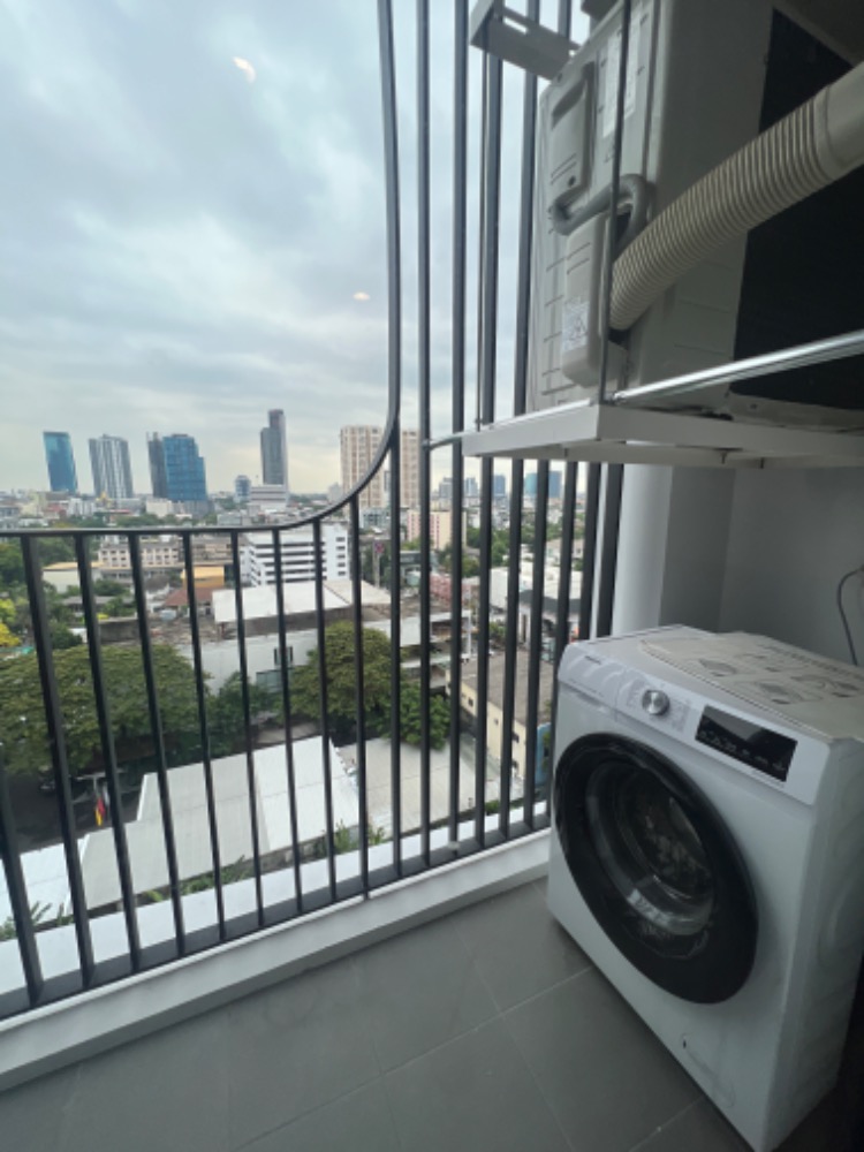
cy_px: 576
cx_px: 432
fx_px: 433
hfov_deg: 89.9
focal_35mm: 13
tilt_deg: -10.0
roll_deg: -2.5
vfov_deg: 106.2
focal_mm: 1.57
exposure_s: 1/395
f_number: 1.8
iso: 32
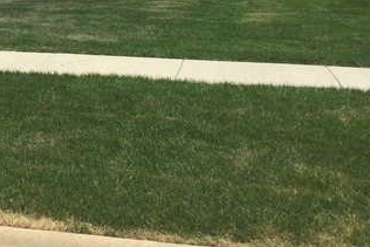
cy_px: -11
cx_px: 70
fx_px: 627
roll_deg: +0.6
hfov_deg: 31.9
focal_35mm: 61
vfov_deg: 21.4
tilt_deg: -2.8
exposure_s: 1/3300
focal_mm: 4.15
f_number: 2.2
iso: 32
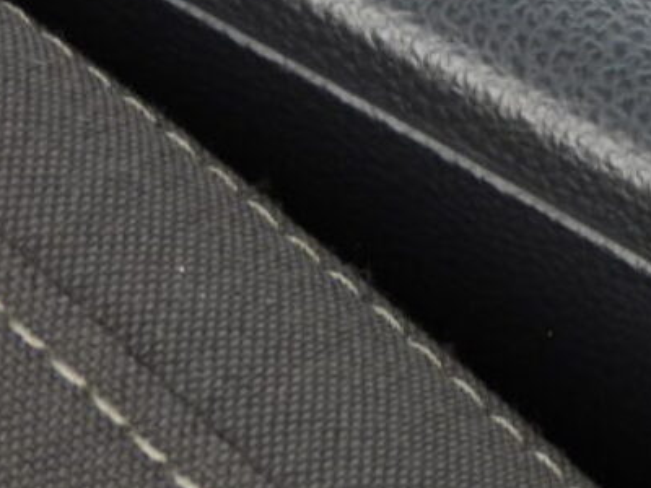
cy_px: -244
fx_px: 15064
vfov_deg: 1.9
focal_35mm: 801
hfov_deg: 2.5
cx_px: 1077
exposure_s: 1/60
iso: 140
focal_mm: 35.9
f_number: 4.5
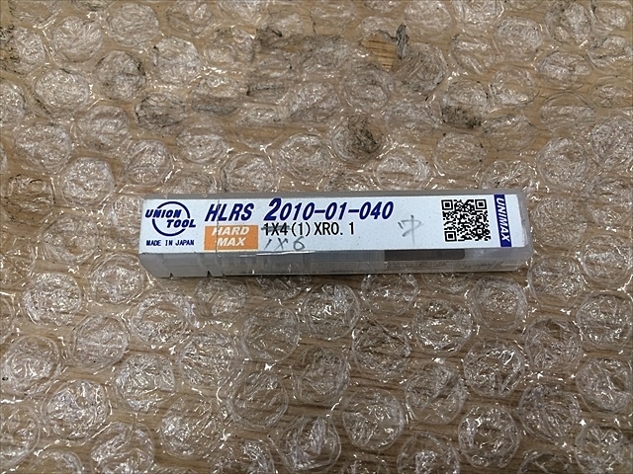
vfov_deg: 48.2
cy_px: 237
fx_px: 530
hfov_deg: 61.7
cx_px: 316
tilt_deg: -71.6
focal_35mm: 29
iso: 50
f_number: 2.2
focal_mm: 4.15
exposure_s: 1/30
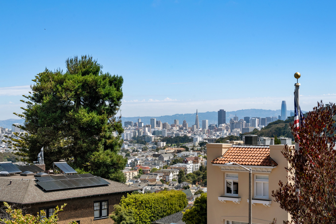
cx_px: 168
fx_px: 588
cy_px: 112
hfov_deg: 31.9
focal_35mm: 63
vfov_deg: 21.5
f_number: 9
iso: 400
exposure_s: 1/1250
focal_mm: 63
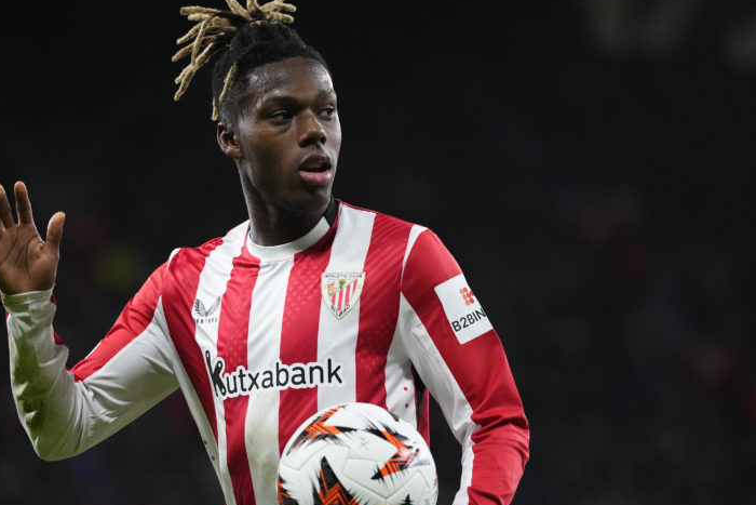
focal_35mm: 275
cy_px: 285
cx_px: 283
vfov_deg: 5.0
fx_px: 5776
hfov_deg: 7.5
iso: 3200
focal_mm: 188
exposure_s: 1/2000
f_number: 2.8
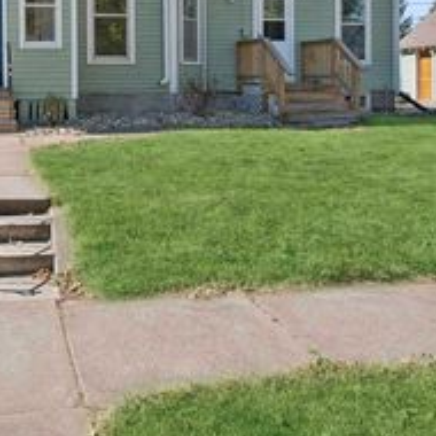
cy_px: 75
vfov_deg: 40.6
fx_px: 557
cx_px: 73
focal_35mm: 39
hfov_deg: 40.5
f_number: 8
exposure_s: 1/640
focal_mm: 17.5
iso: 200
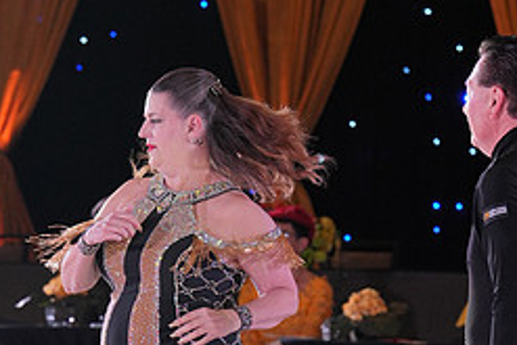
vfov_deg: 5.5
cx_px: 313
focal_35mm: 249
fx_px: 3578
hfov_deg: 8.3
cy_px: 418
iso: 1250
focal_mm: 106
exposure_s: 1/400
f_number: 4
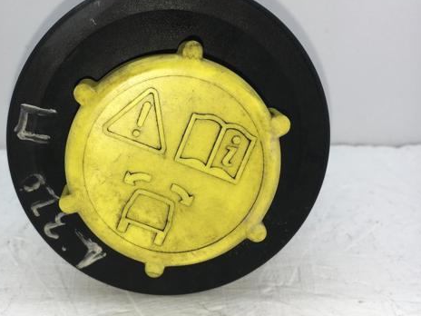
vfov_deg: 35.9
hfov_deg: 46.2
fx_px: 486
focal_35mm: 40
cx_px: 149
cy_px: 149
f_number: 2.2
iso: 25
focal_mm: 4.15
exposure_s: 1/334
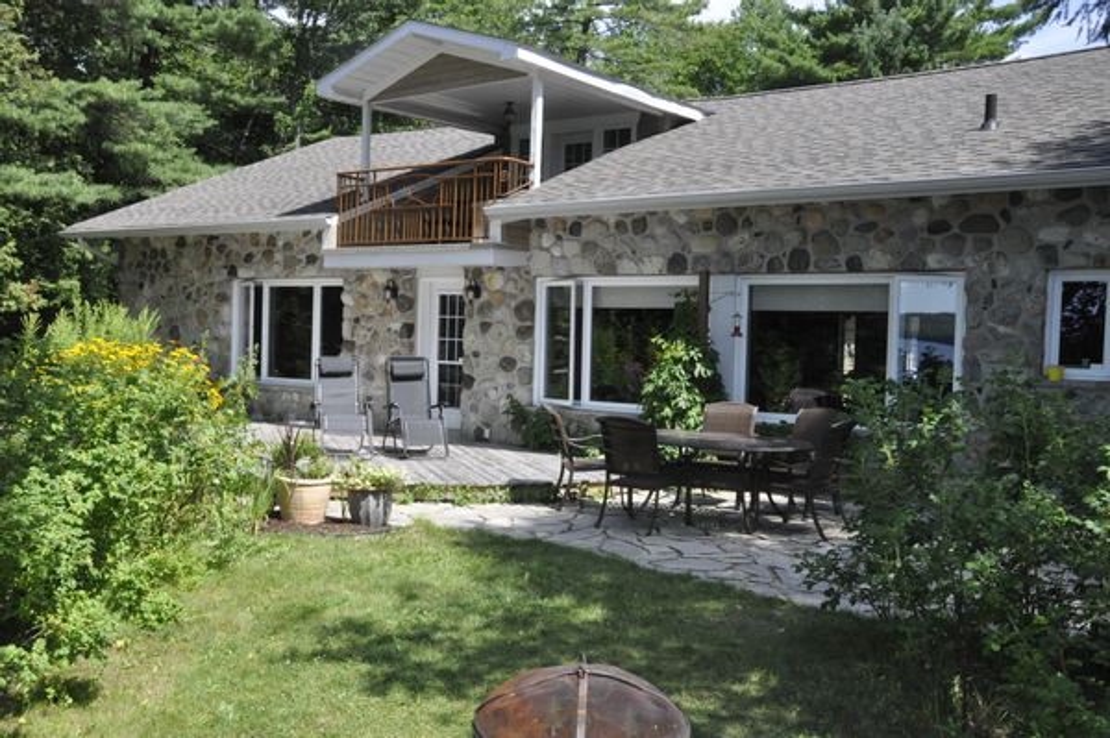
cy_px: 369
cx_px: 555
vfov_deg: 36.8
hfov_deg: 53.2
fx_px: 1109
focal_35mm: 36
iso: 2000
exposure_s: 1/800
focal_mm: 24
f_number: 14
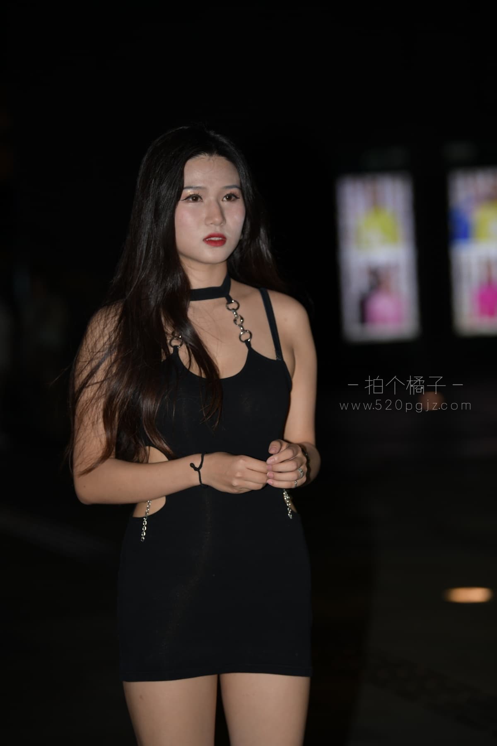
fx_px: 2485
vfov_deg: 17.1
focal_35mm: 120
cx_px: 248
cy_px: 373
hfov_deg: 11.4
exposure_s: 1/200
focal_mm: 120
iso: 250
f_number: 3.2
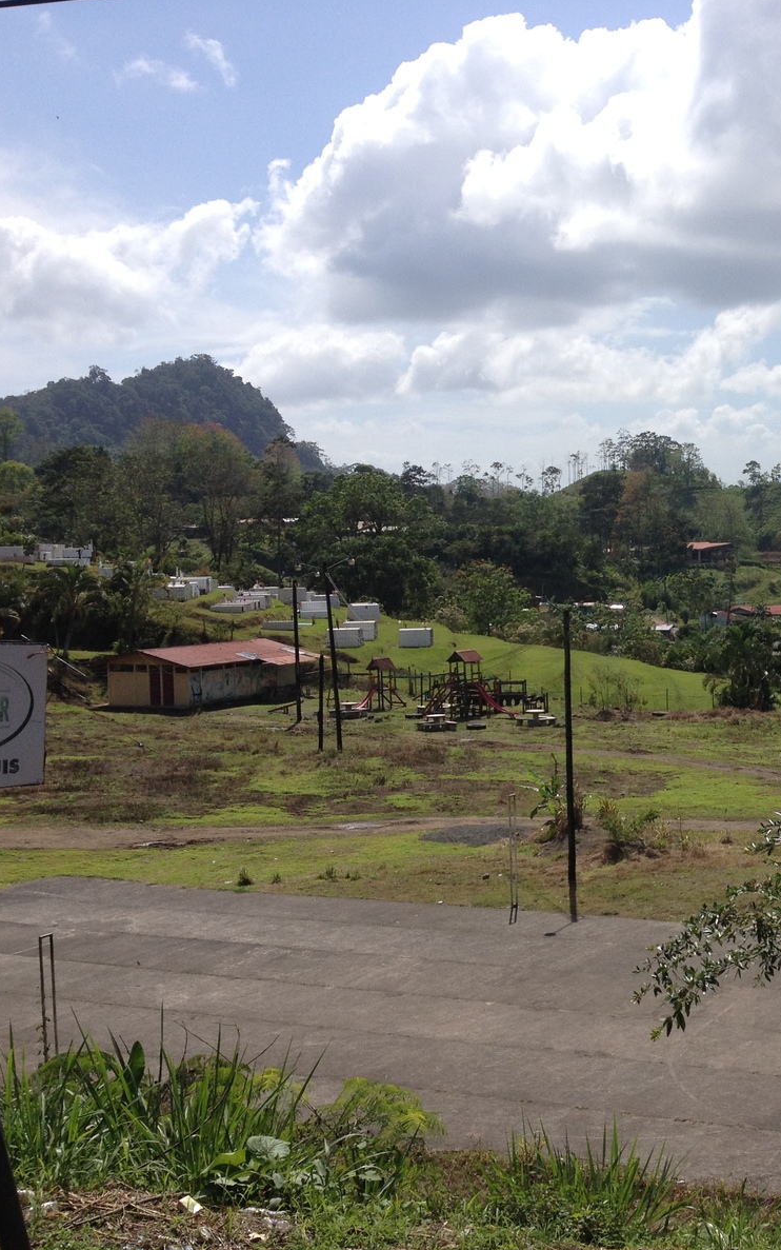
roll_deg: +1.3
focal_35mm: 50
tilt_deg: -6.7
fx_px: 1703
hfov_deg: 24.5
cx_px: 805
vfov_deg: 40.3
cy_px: 628
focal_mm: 4.28
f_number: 2.4
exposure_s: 1/2632
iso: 50
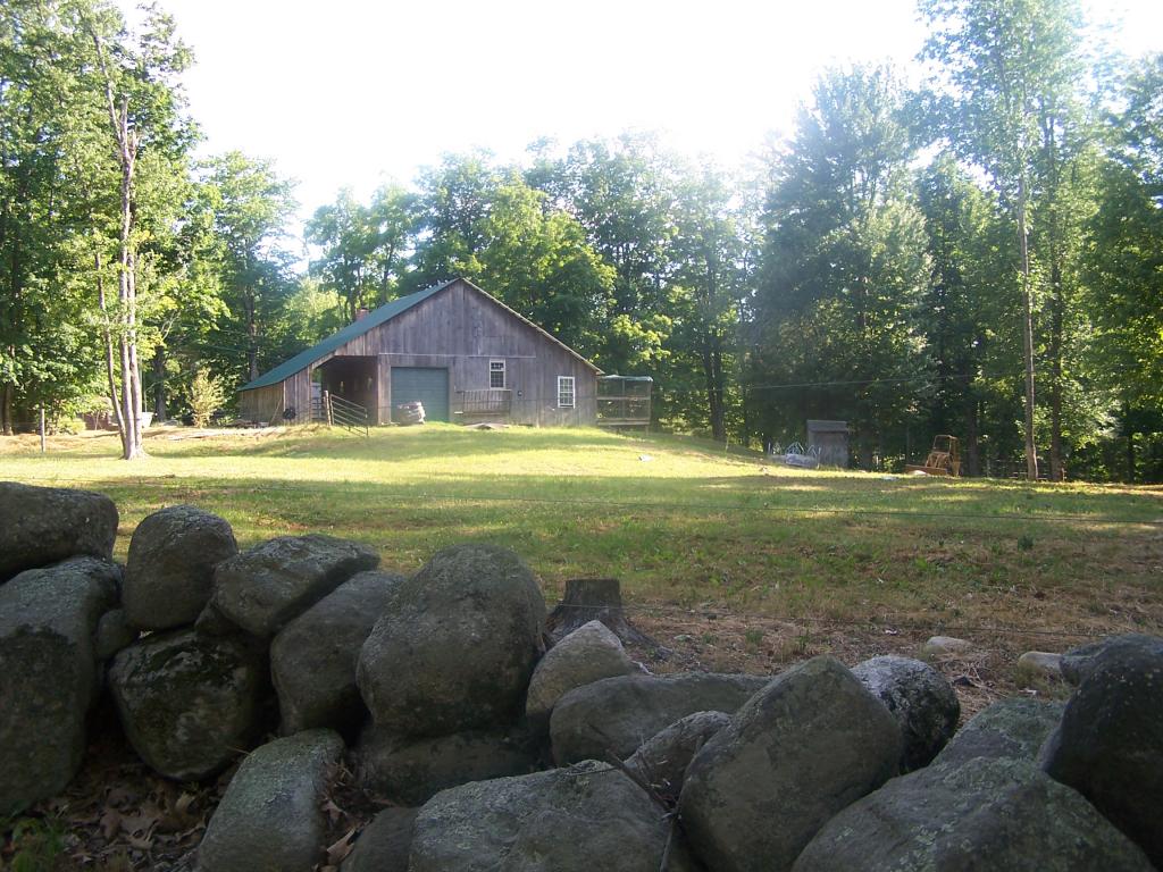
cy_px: 436
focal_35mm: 38
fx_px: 1277
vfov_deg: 37.7
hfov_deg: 49.0
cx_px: 582
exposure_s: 1/180
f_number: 2.8
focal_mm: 6.3
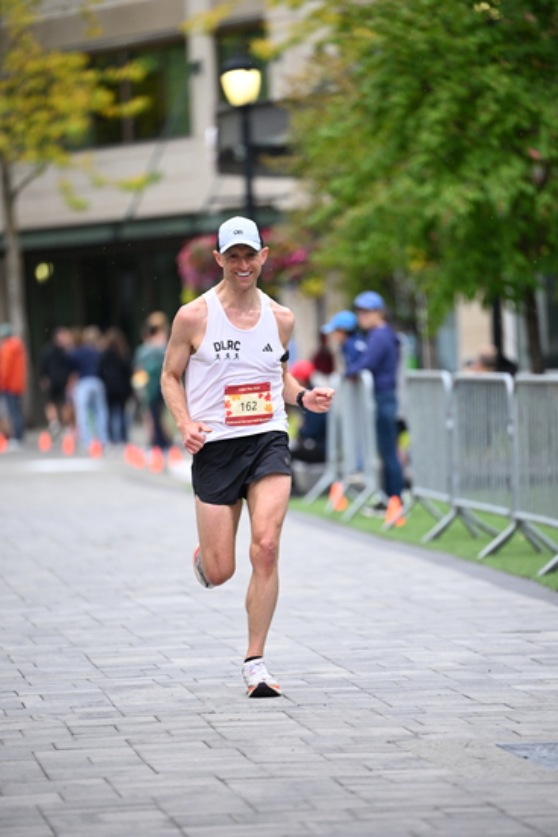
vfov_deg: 10.3
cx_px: 279
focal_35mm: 200
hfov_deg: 6.9
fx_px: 4647
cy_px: 418
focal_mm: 200
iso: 1250
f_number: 2.8
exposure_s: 1/1250
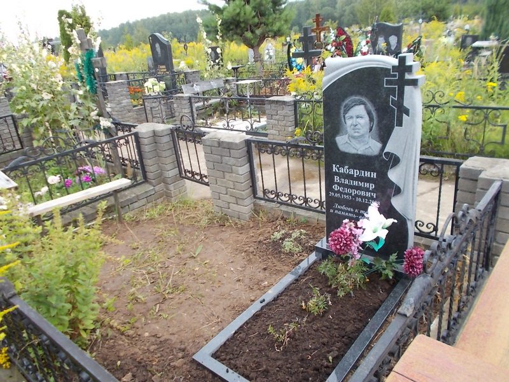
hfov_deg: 67.3
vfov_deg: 53.1
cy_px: 191
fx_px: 382
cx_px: 254
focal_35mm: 26
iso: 80
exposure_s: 1/125
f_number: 3.2
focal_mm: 4.6
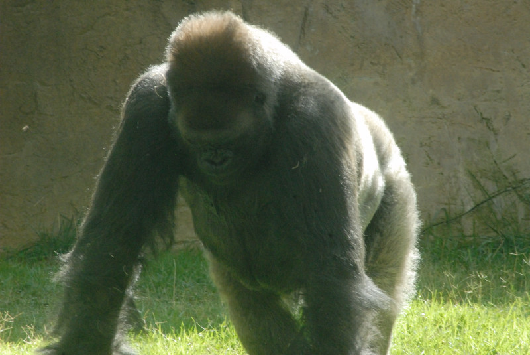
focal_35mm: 450
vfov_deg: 3.1
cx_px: 265
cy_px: 178
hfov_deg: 4.6
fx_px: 6631
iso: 1600
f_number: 19
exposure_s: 1/90
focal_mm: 300
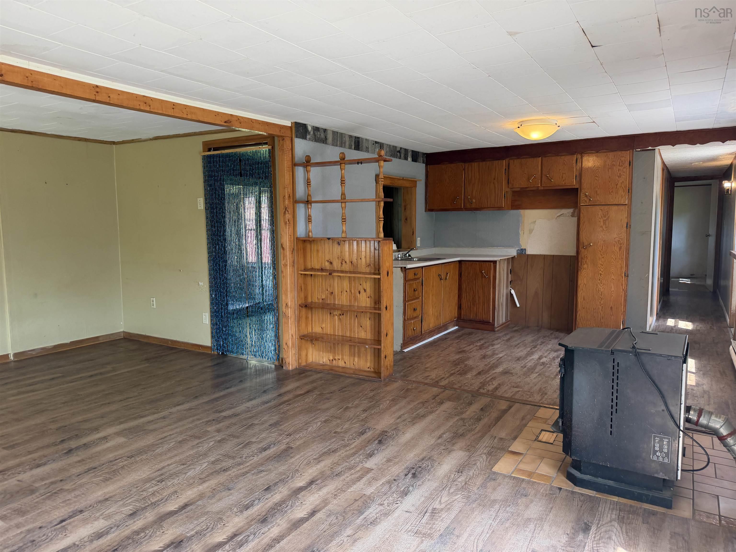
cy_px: 276
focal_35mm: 24
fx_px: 510
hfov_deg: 71.6
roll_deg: +1.1
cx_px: 368
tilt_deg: -4.3
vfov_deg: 56.8
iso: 160
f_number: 1.78
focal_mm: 6.76
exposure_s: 1/121
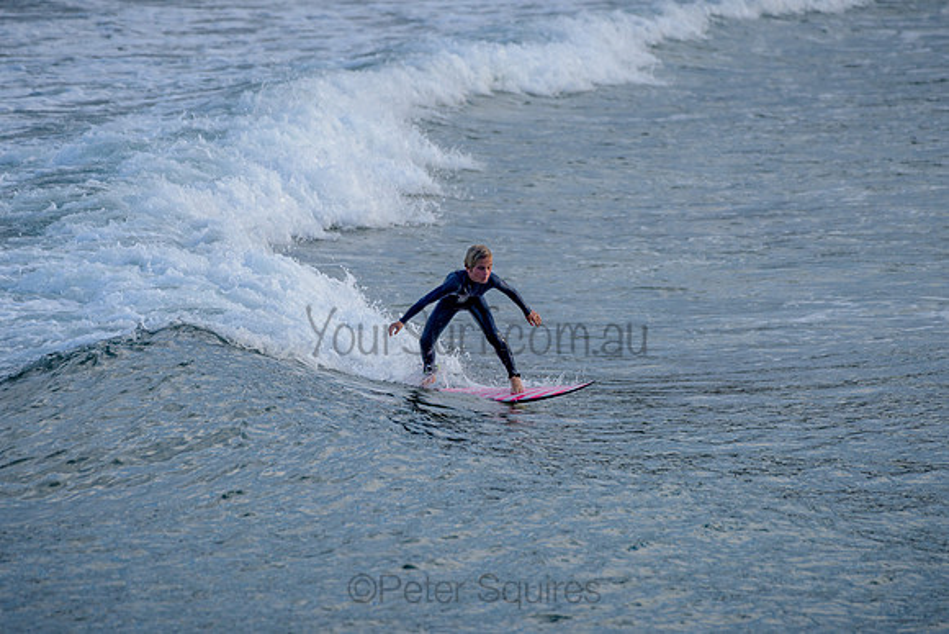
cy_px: 317
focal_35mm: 612
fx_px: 16137
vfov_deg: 2.2
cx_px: 474
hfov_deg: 3.4
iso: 320
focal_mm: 500
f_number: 5.6
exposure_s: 1/1250
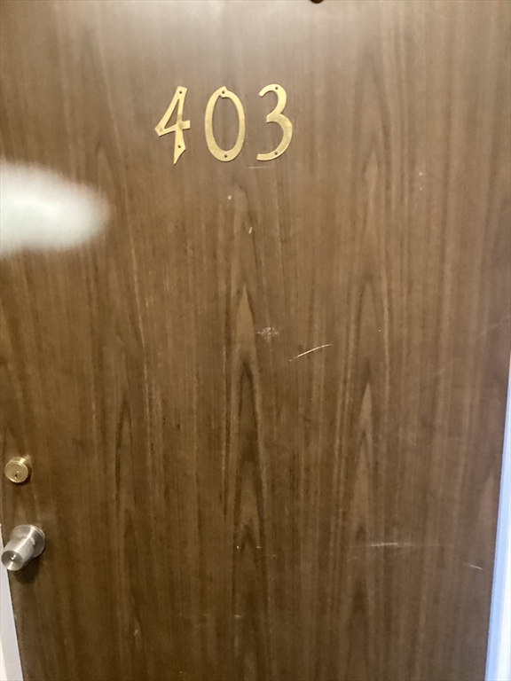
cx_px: 256
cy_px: 340
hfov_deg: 45.4
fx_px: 610
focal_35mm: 31
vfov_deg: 58.4
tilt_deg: -16.3
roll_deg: +2.9
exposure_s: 1/20
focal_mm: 3.3
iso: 640
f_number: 2.4
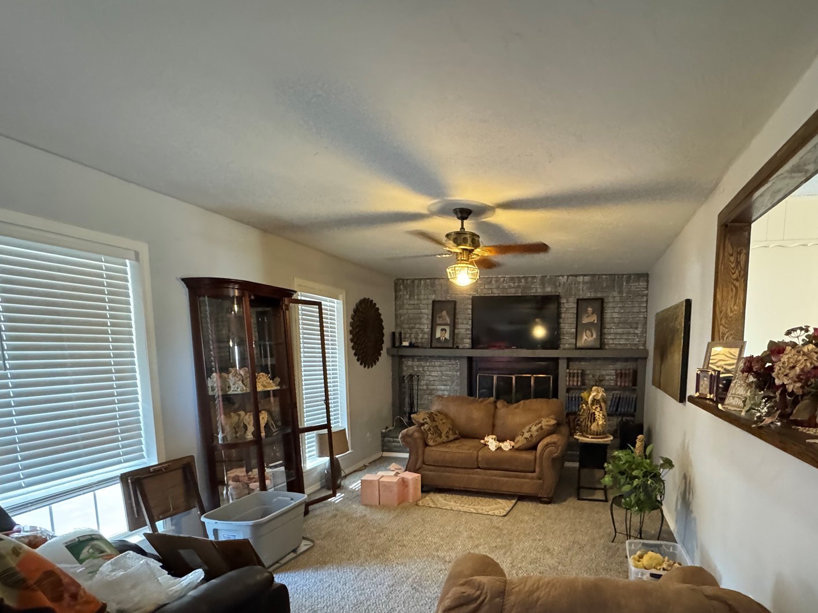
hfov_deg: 83.1
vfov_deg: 67.0
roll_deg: -1.0
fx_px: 449
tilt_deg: -8.3
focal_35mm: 19
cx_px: 509
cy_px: 404
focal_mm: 2.22
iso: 1250
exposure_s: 1/40
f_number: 2.2
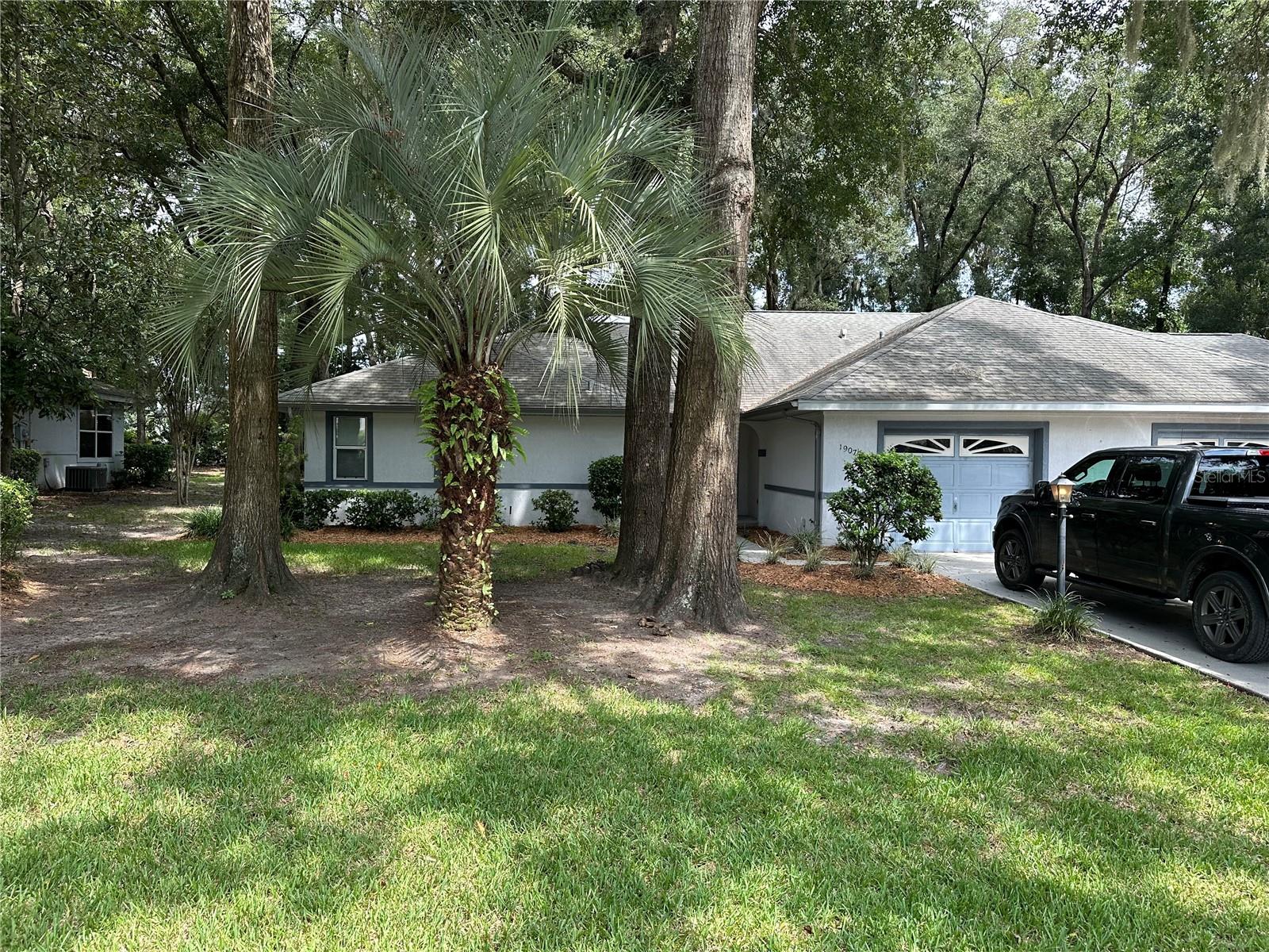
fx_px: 880
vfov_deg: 56.8
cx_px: 634
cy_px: 476
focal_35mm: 24
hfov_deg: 71.6
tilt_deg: +0.5
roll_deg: -0.7
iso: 80
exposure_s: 1/750
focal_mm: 6.86
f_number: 1.78
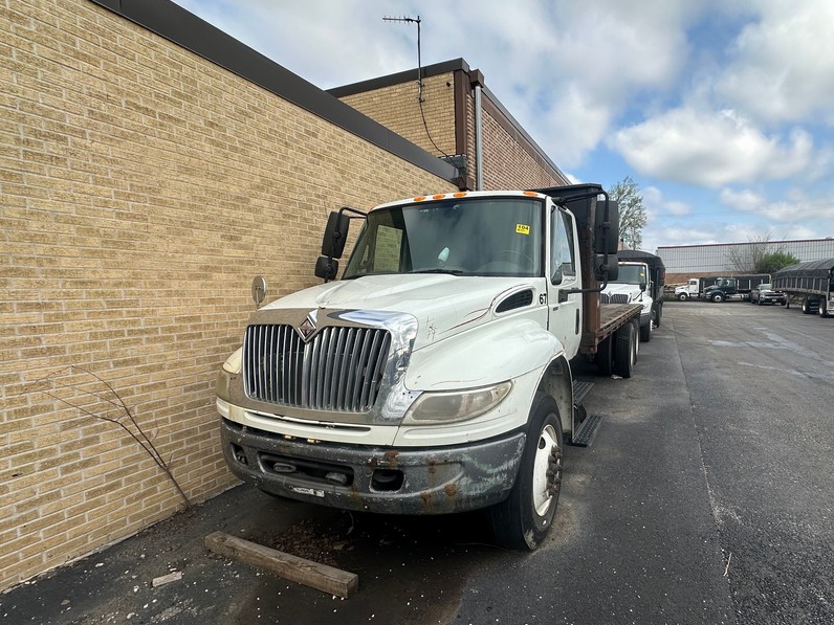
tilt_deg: -3.4
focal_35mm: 18
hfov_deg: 86.6
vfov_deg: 71.5
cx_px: 502
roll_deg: +0.1
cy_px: 330
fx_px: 434
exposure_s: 1/1553
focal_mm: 2.22
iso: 50
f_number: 2.2
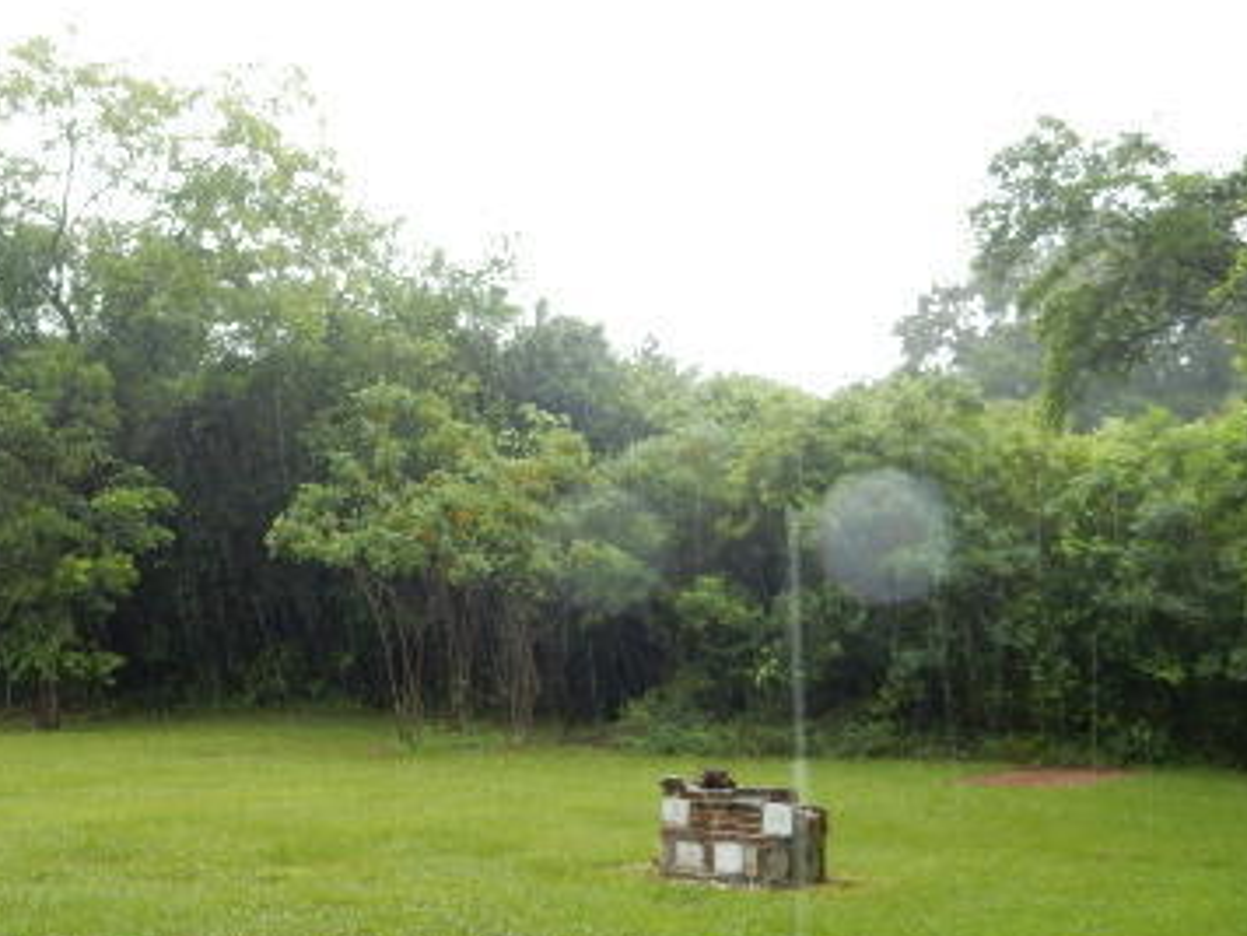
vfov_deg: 32.1
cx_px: 592
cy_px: 568
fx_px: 1621
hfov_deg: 42.1
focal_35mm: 45
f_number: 3.7
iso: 125
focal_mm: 4.5
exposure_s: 1/40
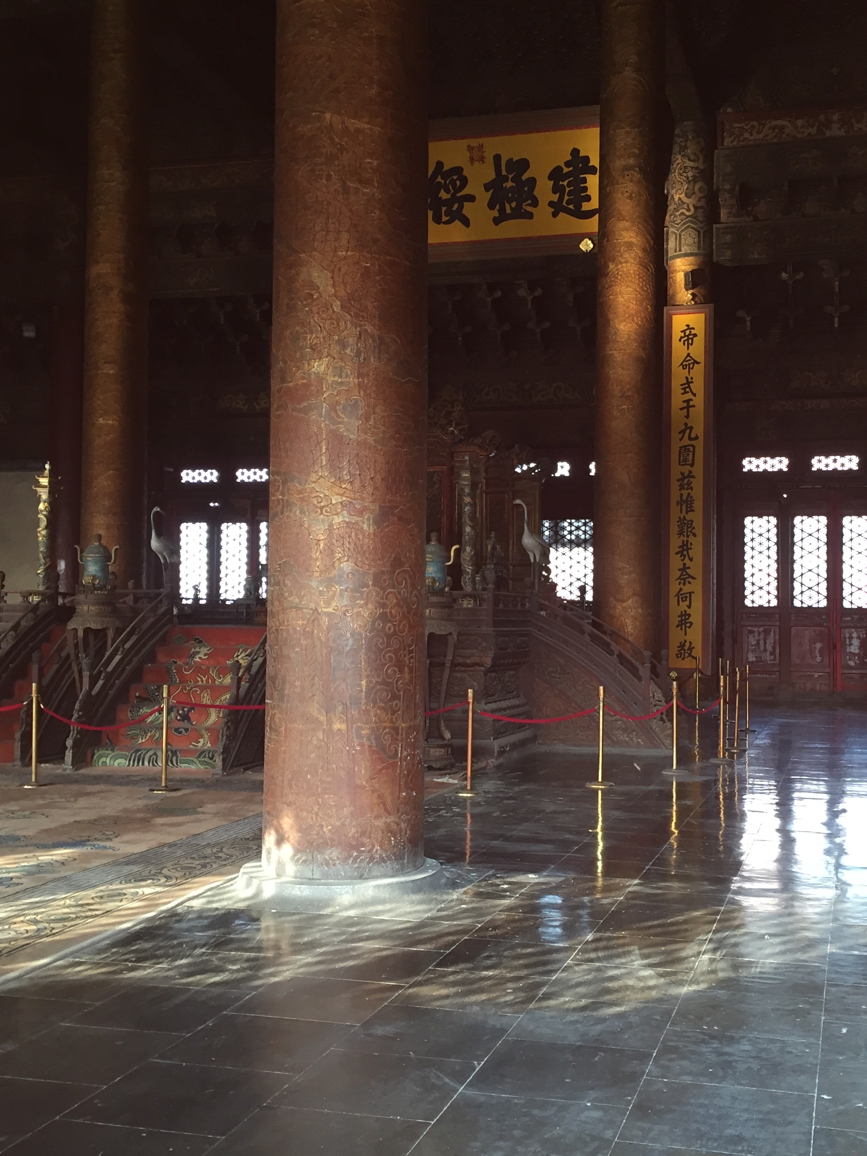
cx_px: 516
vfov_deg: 47.9
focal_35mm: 39
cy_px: 577
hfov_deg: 36.7
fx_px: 1303
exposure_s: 1/33
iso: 100
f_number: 2.2
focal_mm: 4.15
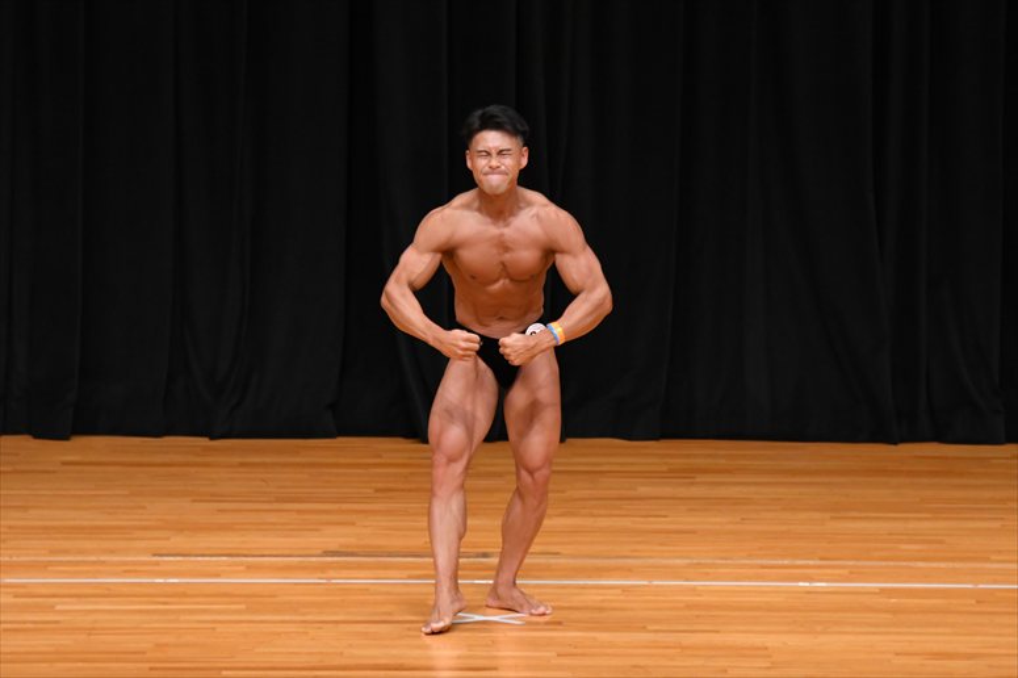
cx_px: 509
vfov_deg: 5.1
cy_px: 339
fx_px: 7631
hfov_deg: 7.6
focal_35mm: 270
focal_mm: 180
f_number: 5.6
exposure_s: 1/400
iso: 3200
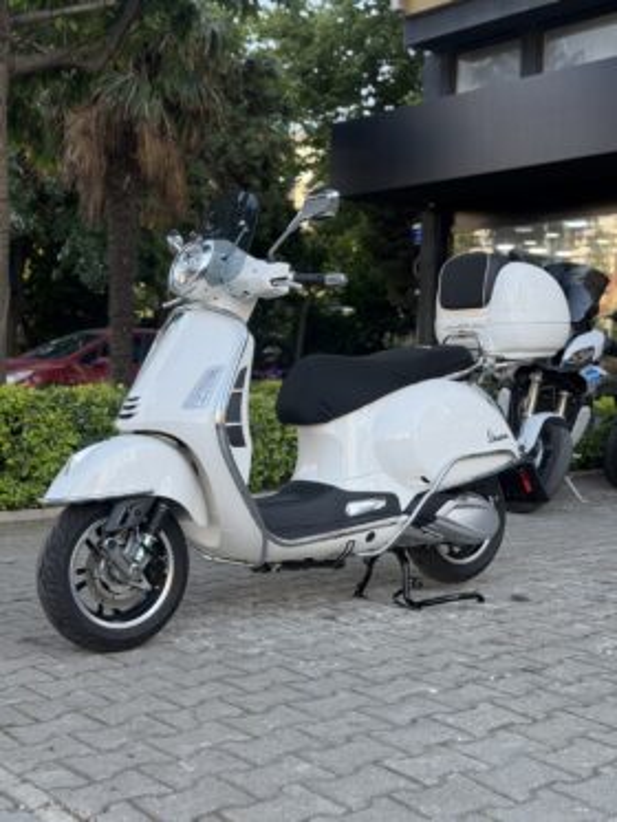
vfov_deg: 39.6
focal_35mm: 48
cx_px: 308
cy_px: 411
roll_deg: -0.8
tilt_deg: -2.7
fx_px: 1140
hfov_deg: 30.3
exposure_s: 1/280
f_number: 1.78
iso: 64
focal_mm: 6.76
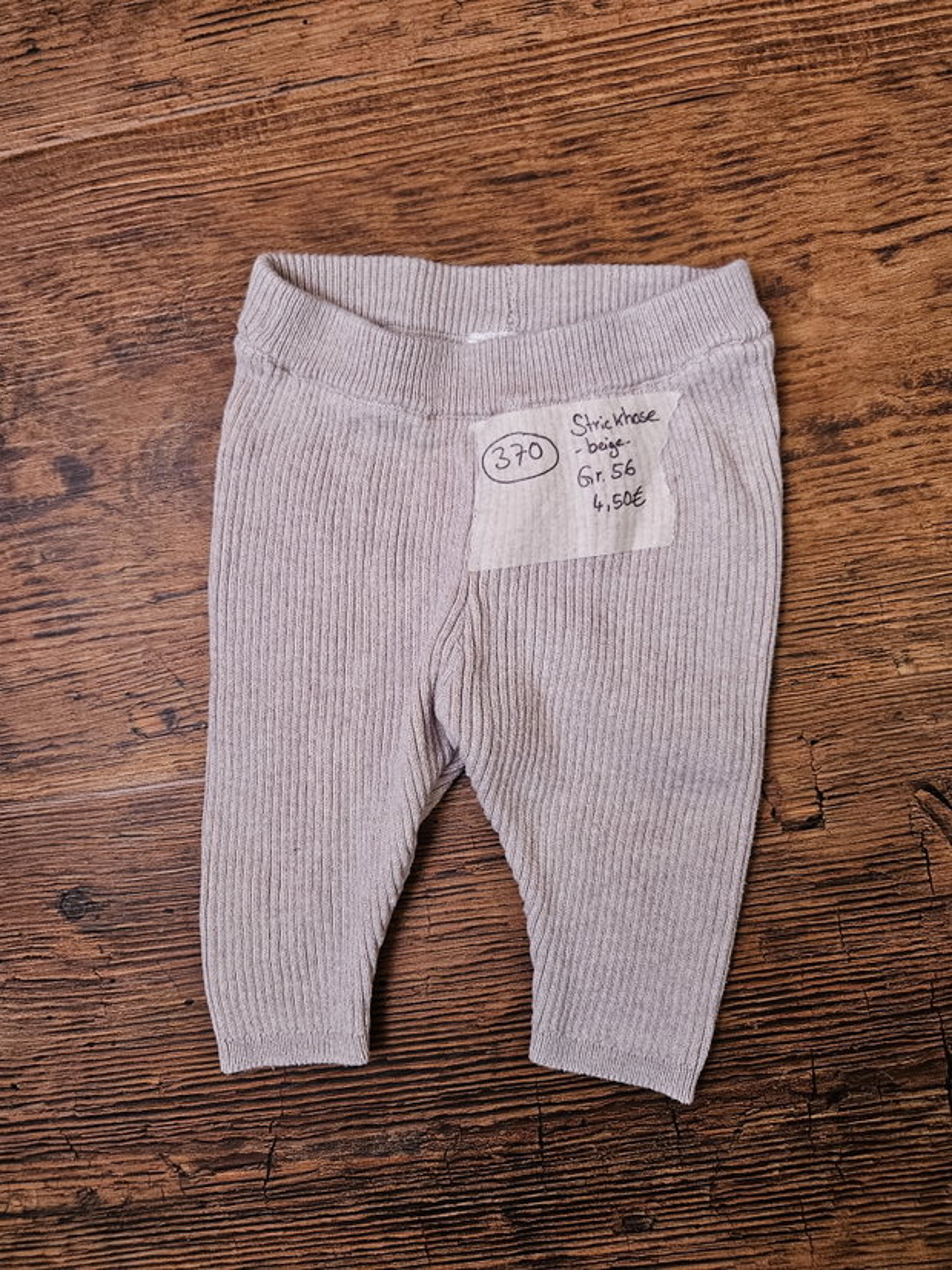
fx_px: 844
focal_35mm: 23
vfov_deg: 73.9
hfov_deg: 58.9
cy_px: 635
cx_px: 476
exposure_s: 1/100
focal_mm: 5.4
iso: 320
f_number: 1.8
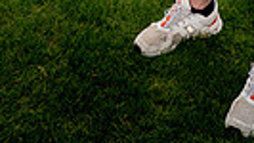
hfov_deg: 18.6
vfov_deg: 9.1
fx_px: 762
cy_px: -254
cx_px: 231
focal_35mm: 113
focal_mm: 32
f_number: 4
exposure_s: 1/1000
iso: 100
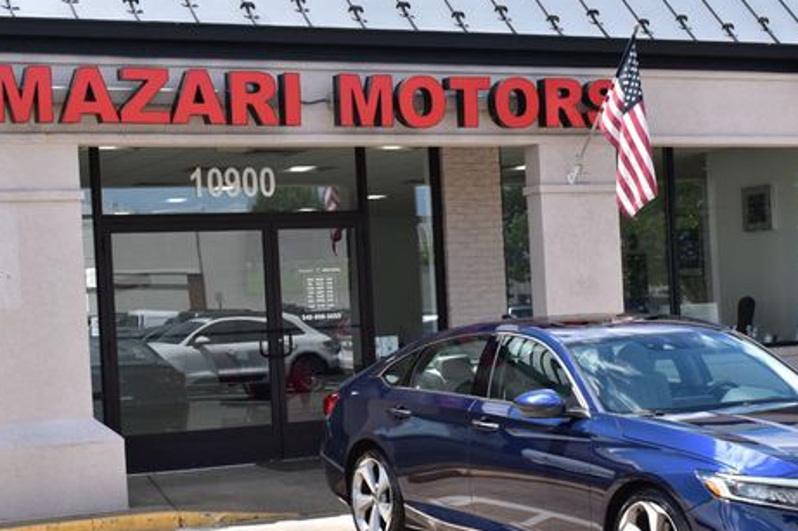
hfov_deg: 27.0
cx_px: 450
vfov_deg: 18.1
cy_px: 361
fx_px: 1662
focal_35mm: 75
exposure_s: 1/400
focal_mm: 36
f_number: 11
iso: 400
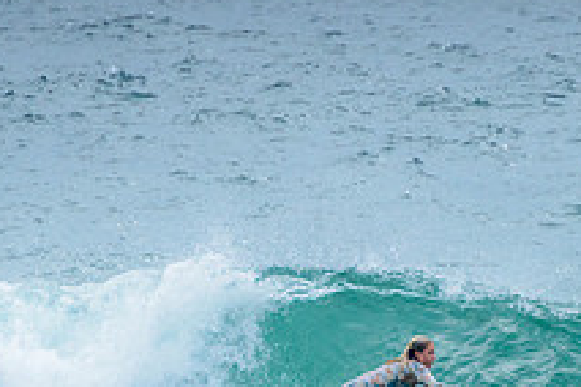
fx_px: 21511
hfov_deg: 1.5
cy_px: 376
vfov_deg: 1.0
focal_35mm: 1333
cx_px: 455
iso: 500
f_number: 7.1
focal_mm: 400
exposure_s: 1/1600
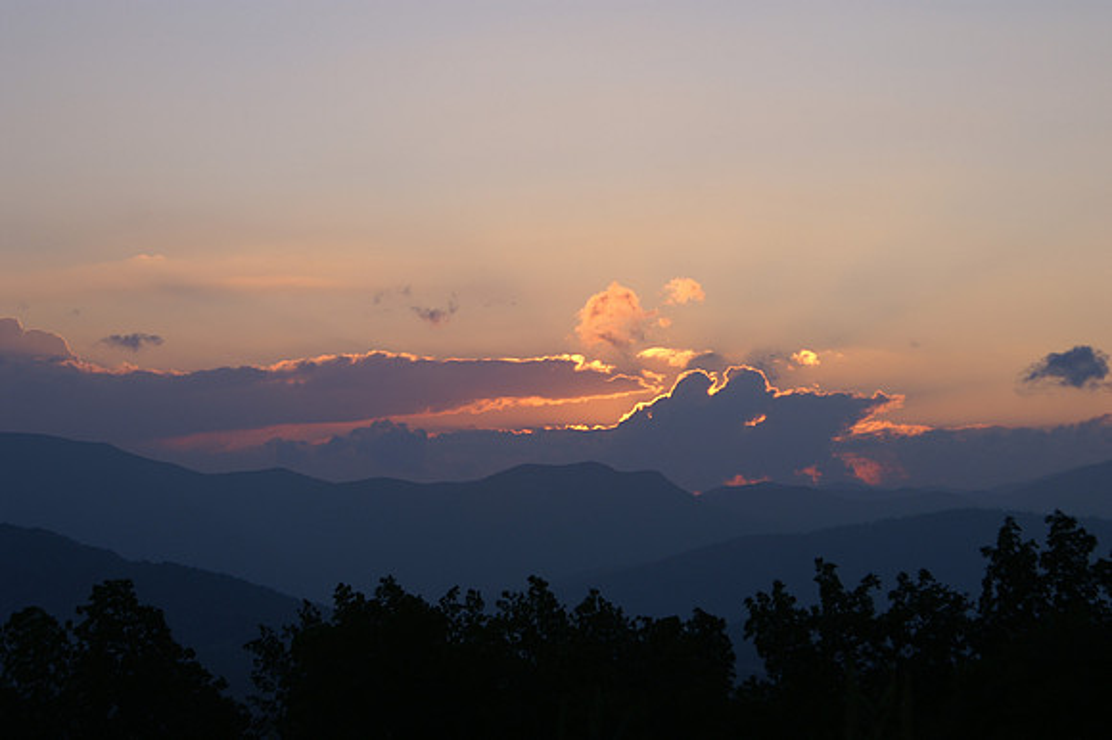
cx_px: 556
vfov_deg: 13.0
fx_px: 3241
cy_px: 370
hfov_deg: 19.5
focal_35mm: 105
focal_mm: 70
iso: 100
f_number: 7.1
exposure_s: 1/200
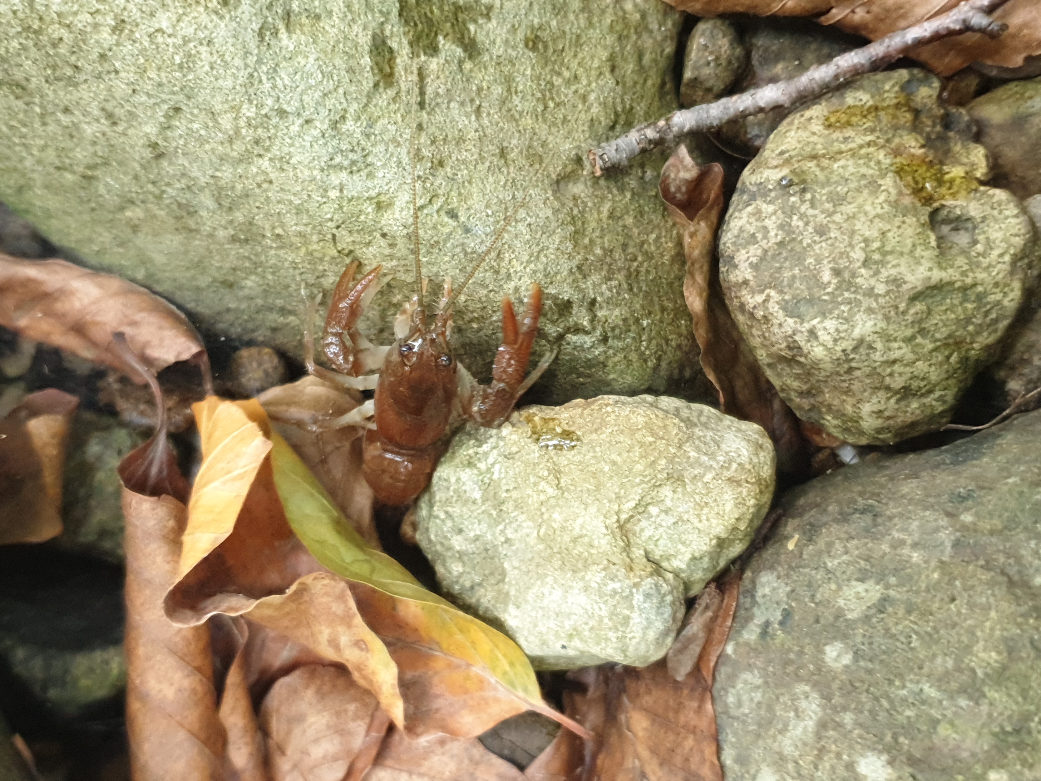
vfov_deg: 39.5
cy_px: 464
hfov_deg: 51.3
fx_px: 1083
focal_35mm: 36
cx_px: 507
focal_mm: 4.3
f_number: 1.5
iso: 250
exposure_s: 1/60
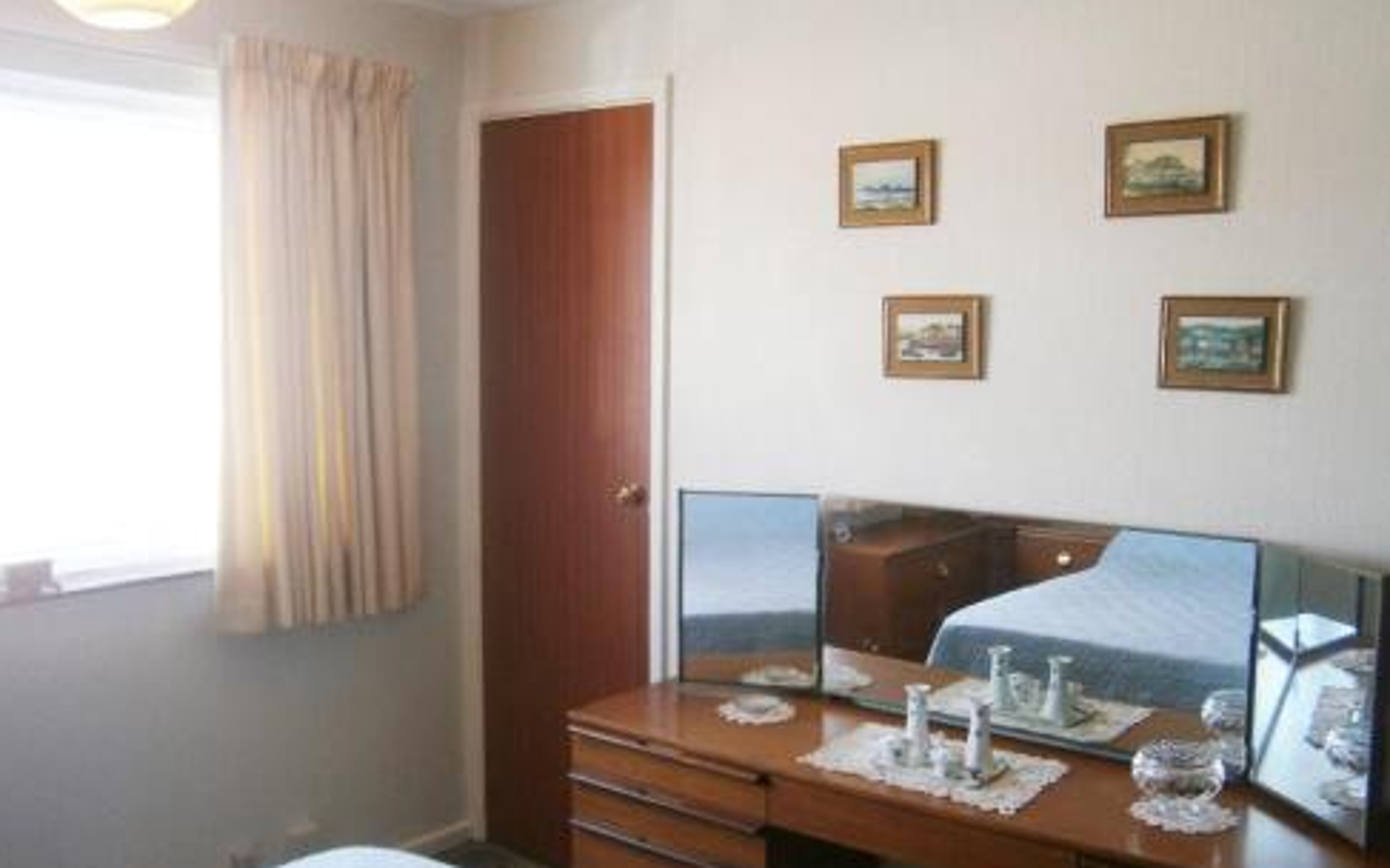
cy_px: 484
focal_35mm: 33
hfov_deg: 58.2
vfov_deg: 38.2
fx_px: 1250
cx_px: 684
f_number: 2.8
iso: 100
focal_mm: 4.7
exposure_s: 1/30
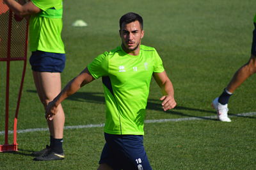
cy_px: 85
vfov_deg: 3.0
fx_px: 3197
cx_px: 128
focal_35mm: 450
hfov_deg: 4.6
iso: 360
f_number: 5.6
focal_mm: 300
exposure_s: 1/2000
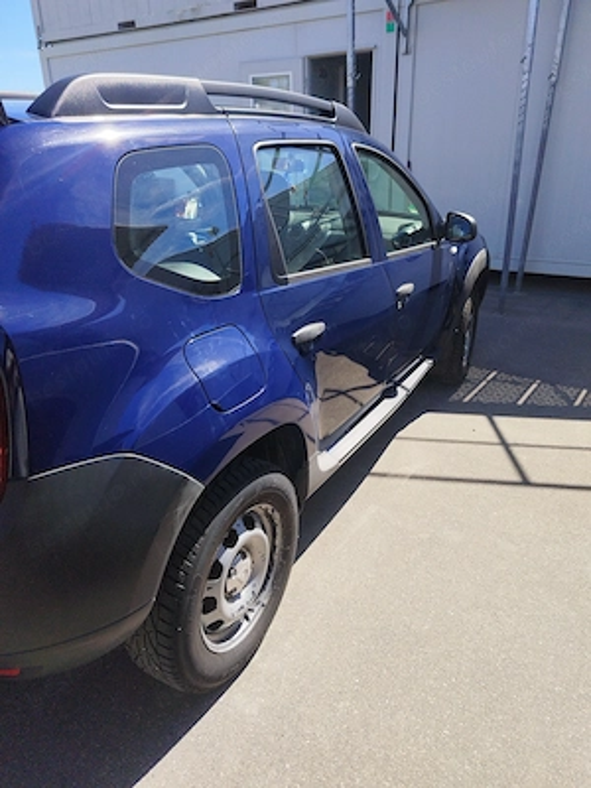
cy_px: 394
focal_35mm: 26
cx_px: 296
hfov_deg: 53.1
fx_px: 592
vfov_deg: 67.3
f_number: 1.8
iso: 100
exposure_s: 1/742
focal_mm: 6.24
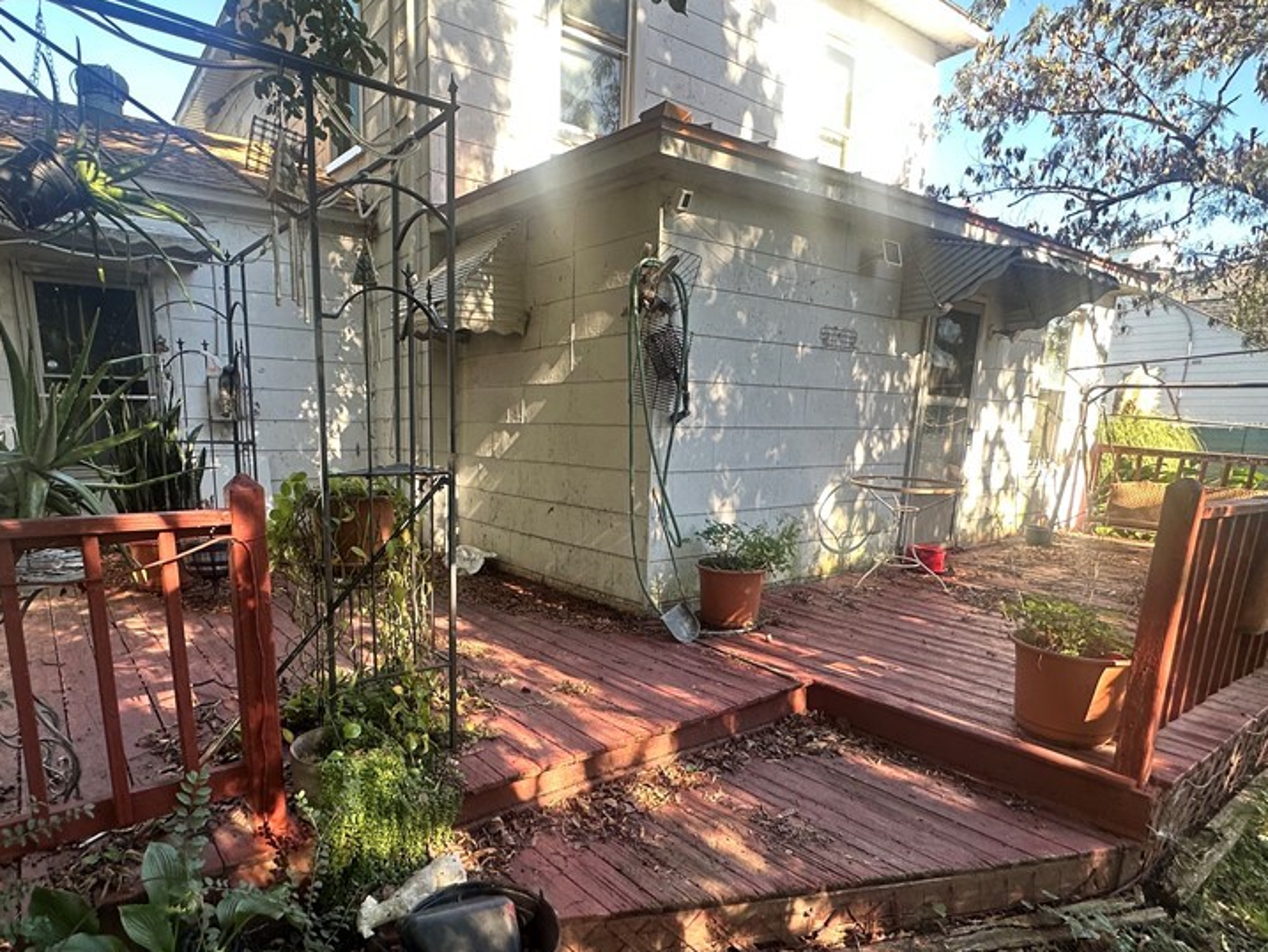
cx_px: 561
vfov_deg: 65.5
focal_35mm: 20
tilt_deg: -10.3
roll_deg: -0.5
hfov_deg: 81.4
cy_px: 564
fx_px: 733
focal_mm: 2.22
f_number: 2.2
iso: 50
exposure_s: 1/99
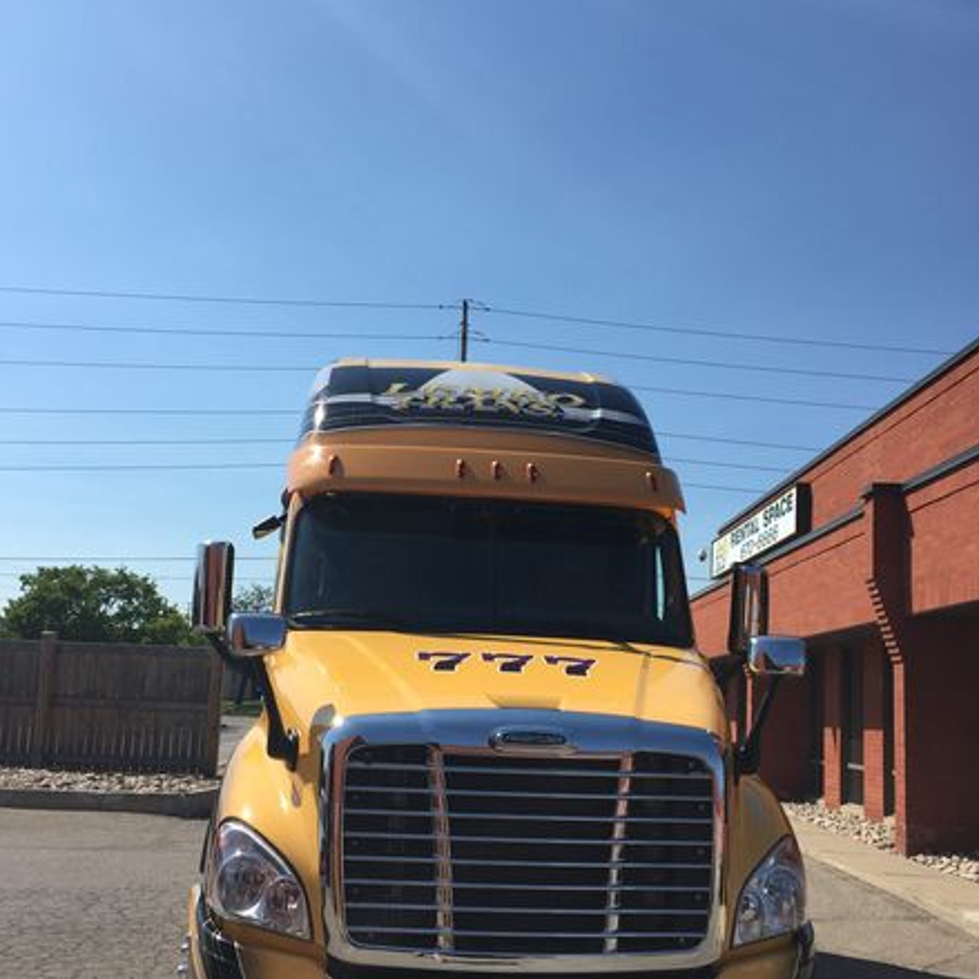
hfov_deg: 47.2
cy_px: 558
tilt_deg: +7.1
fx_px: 1120
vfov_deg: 47.1
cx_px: 495
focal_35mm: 35
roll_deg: -1.7
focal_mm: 4.15
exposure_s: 1/2639
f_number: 2.2
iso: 32
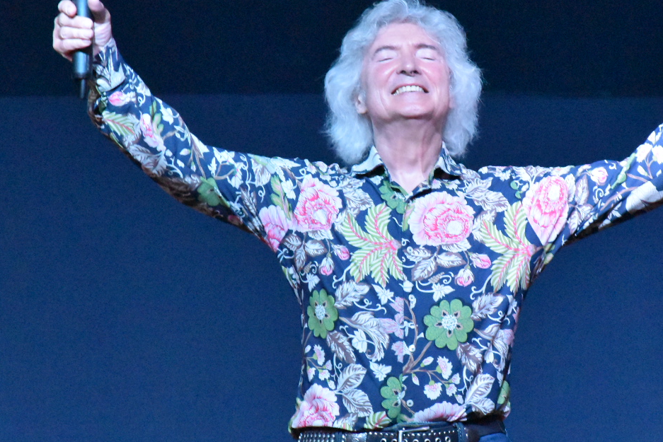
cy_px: 174
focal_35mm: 363
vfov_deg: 3.8
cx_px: 418
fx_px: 6686
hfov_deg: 5.7
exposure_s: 1/125
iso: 12800
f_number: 5.6
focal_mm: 140
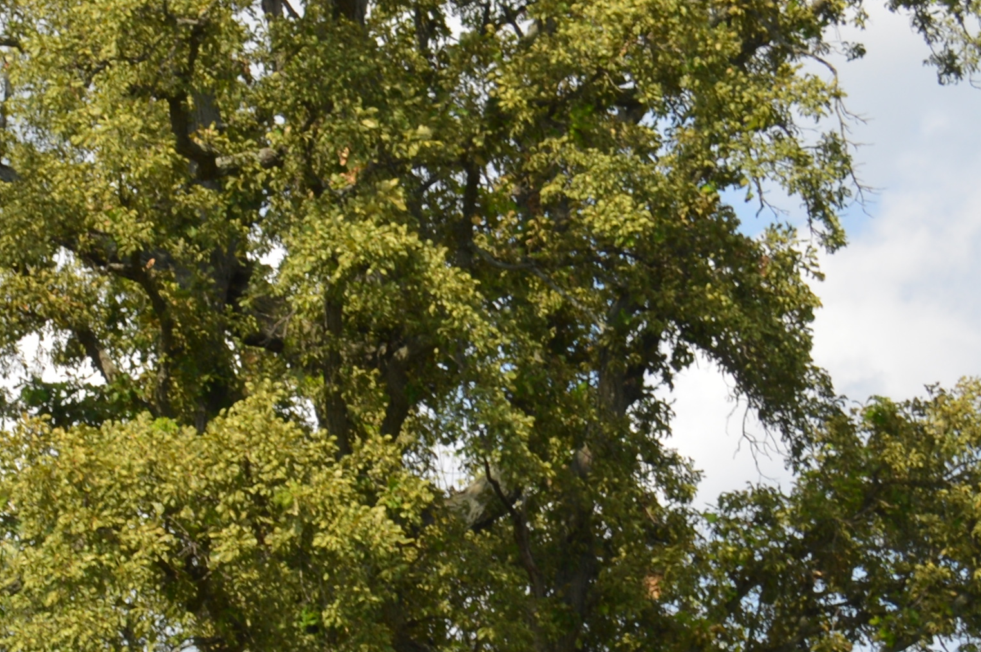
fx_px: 4192
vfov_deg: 8.6
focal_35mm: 154
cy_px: 1133
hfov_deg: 12.6
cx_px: -557
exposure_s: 1/200
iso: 100
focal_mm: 26
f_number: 9
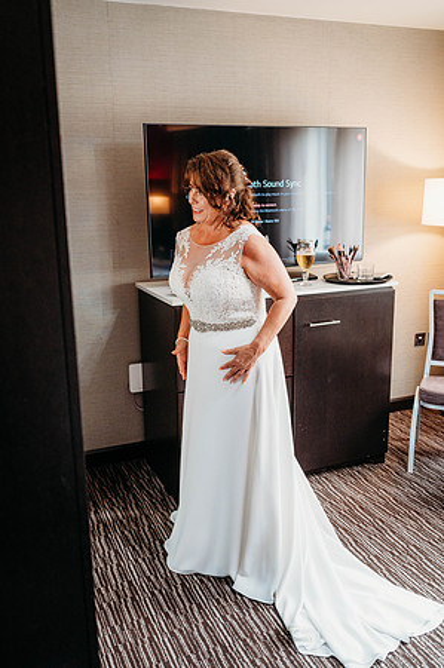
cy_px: 334
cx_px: 222
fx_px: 649
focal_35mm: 35
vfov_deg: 54.5
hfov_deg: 37.8
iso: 2200
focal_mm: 35
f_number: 2.8
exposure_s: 1/200
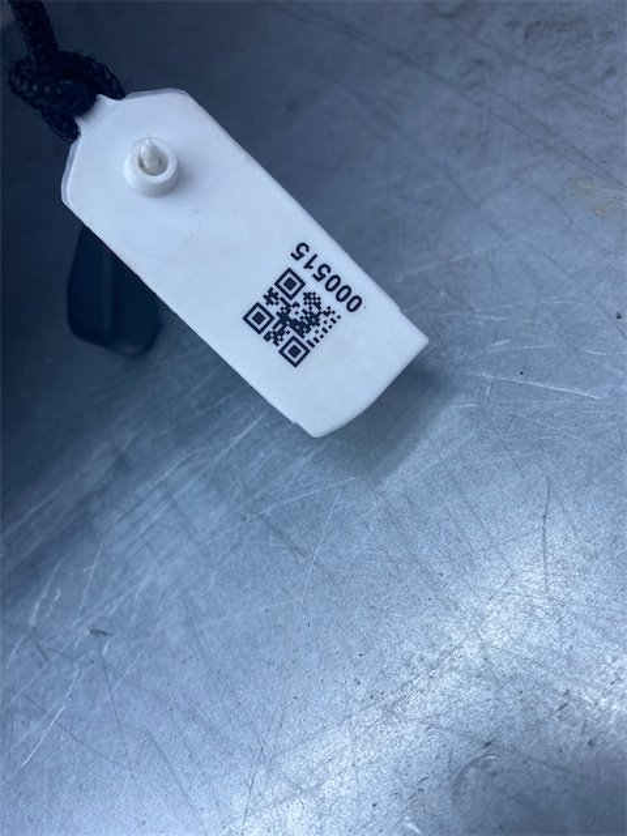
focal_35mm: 26
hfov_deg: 53.1
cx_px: 314
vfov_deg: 67.3
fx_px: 628
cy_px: 418
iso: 32
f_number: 1.8
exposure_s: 1/719
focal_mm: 4.25
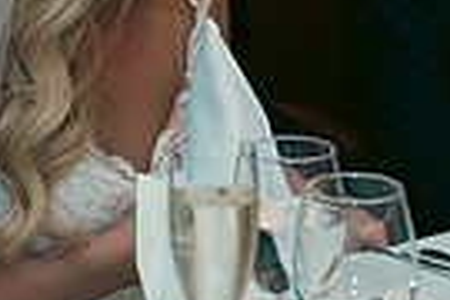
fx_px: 1712
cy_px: -158
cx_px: 203
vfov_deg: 9.7
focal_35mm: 137
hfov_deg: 15.0
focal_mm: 32
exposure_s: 1/160
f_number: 3.5
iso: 800
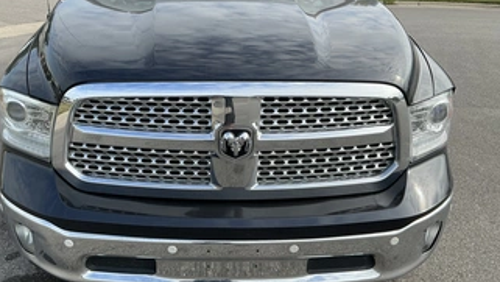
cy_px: 129
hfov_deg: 52.5
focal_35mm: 38
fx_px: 504
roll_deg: -1.4
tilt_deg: -18.2
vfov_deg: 31.2
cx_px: 206
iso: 25
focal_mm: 3
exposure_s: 1/719
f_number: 1.8
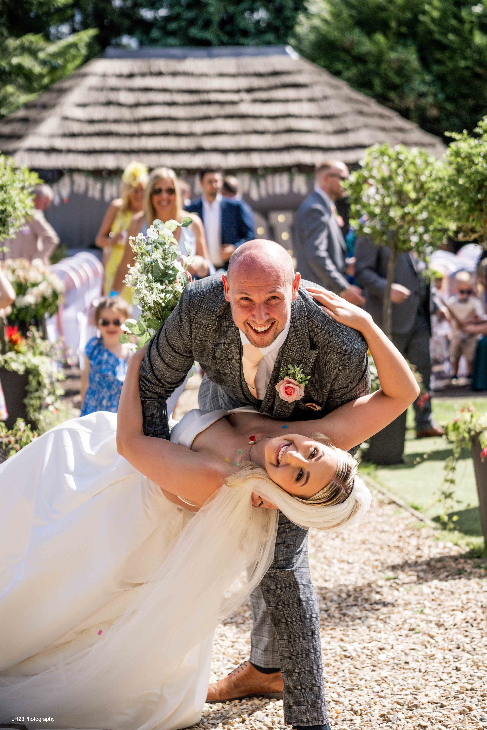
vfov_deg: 23.9
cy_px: 365
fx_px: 1725
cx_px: 244
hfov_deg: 16.1
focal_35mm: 85
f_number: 4.5
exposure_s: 1/6400
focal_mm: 85
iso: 800
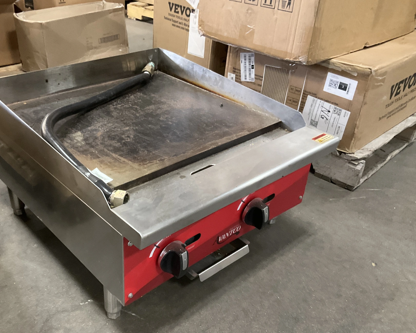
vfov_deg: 42.1
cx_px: 162
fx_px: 431
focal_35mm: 35
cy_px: 189
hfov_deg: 51.1
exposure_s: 1/40
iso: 250
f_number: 1.8
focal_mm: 3
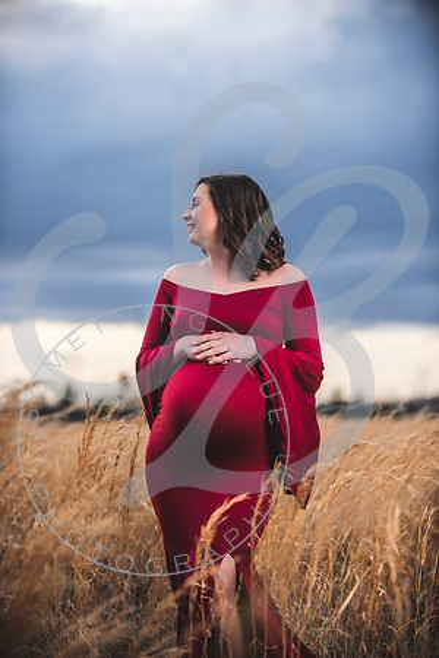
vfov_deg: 21.5
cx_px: 220
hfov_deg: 14.4
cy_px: 329
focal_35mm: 95
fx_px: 1738
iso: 100
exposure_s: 1/500
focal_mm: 95
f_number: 2.8
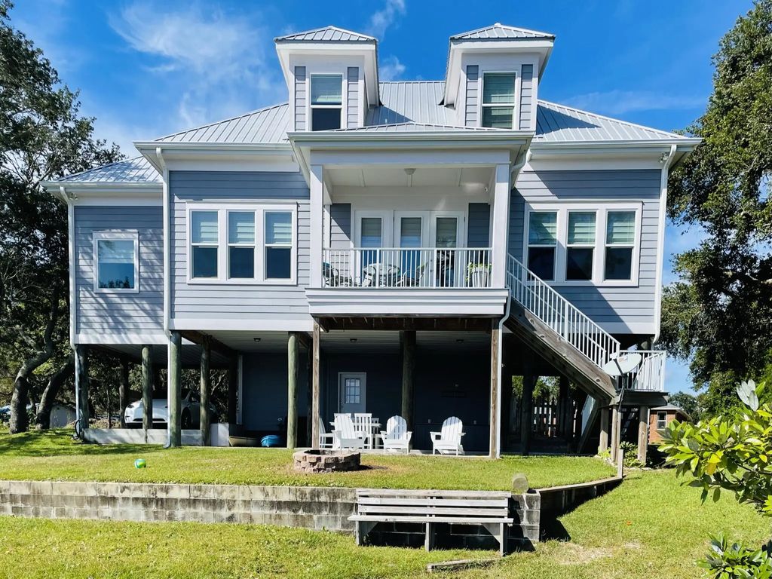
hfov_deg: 67.3
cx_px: 386
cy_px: 290
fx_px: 580
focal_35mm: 26
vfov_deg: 53.1
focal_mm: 4.2
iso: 32
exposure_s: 1/3300
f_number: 1.6
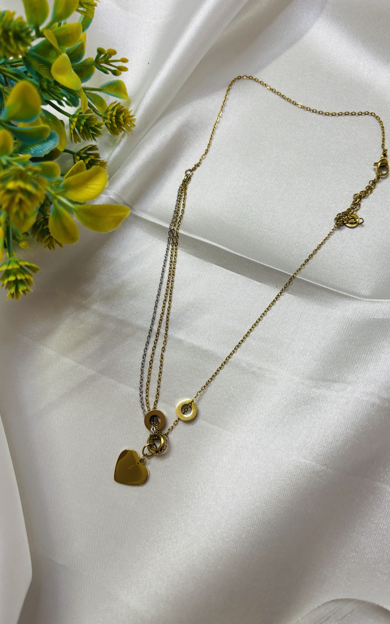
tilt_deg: -73.8
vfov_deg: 64.6
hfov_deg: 43.1
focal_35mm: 29
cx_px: 211
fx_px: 493
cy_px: 303
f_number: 1.6
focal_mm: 5.96
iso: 100
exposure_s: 1/50
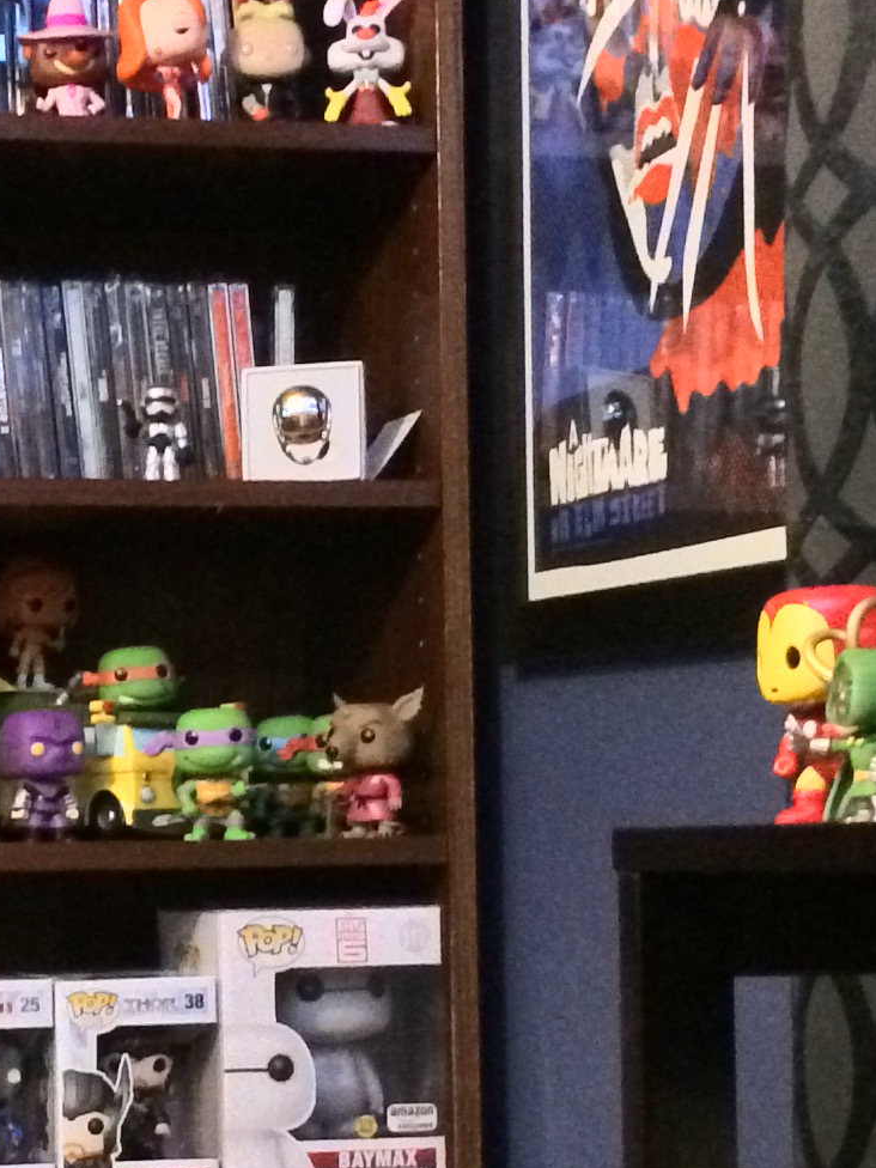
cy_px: 781
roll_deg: +2.1
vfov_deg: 20.2
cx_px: -97
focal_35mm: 97
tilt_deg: +1.3
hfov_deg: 14.9
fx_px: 3273
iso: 1000
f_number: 2.2
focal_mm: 4.15
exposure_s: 1/15
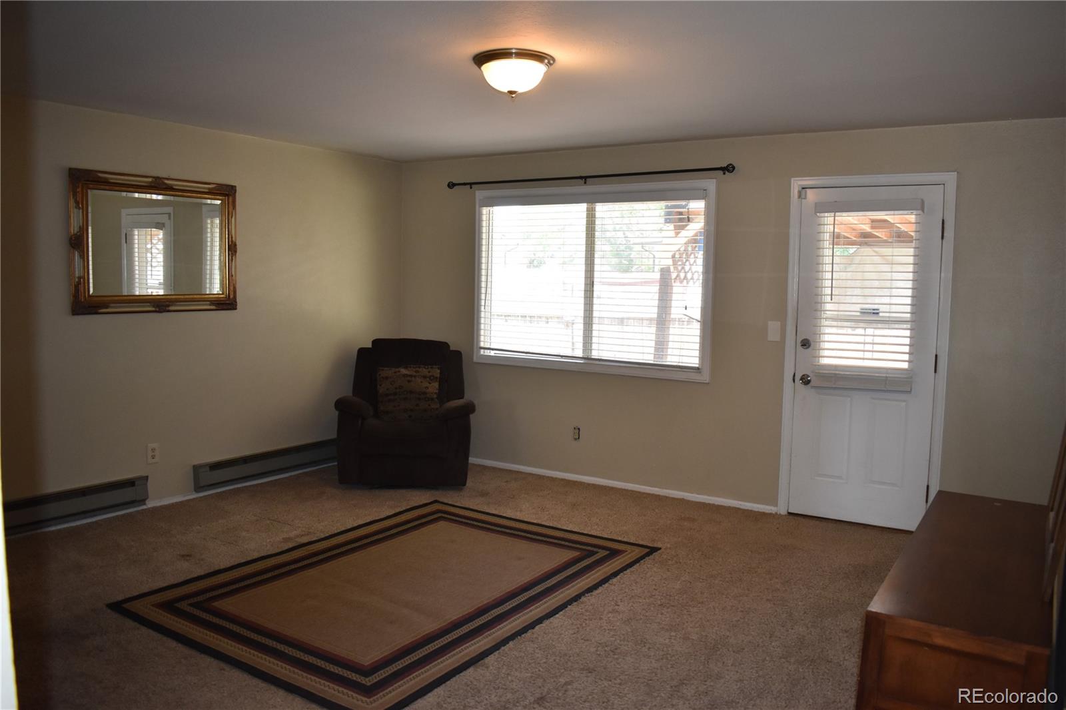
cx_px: 533
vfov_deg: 47.9
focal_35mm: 27
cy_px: 355
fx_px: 799
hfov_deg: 67.4
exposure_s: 1/160
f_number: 3.5
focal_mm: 18
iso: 800
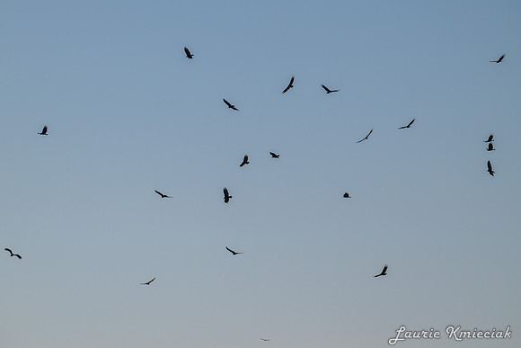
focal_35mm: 500
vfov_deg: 2.8
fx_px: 7237
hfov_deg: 4.1
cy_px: 174
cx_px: 260
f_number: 11
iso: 400
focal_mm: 500
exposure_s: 1/2000
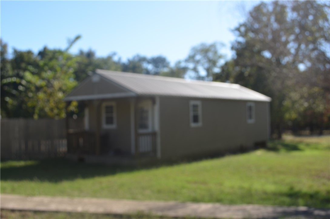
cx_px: 165
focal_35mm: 39
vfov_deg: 34.1
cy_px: 110
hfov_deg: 49.6
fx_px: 357
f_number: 7.1
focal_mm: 26
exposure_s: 1/200
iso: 100
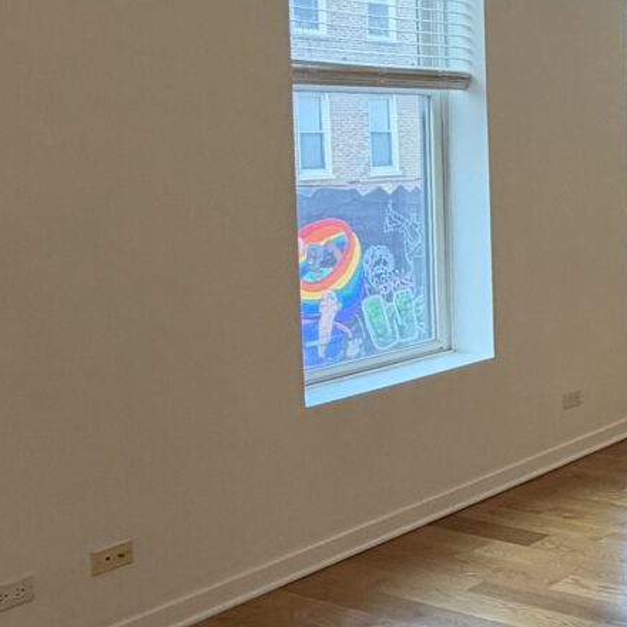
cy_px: 217
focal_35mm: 54
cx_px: 903
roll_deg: -0.3
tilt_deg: -5.6
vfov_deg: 31.4
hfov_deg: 25.2
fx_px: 1107
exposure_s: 1/60
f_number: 2.2
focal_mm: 2.22
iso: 250
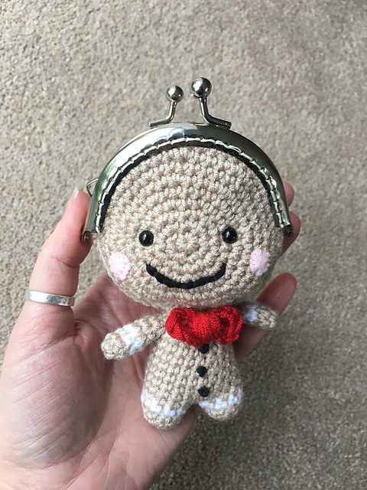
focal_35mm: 29
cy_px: 245
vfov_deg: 61.7
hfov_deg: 48.2
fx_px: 410
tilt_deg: -69.8
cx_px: 184
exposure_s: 1/33
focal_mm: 4.15
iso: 80
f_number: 2.2
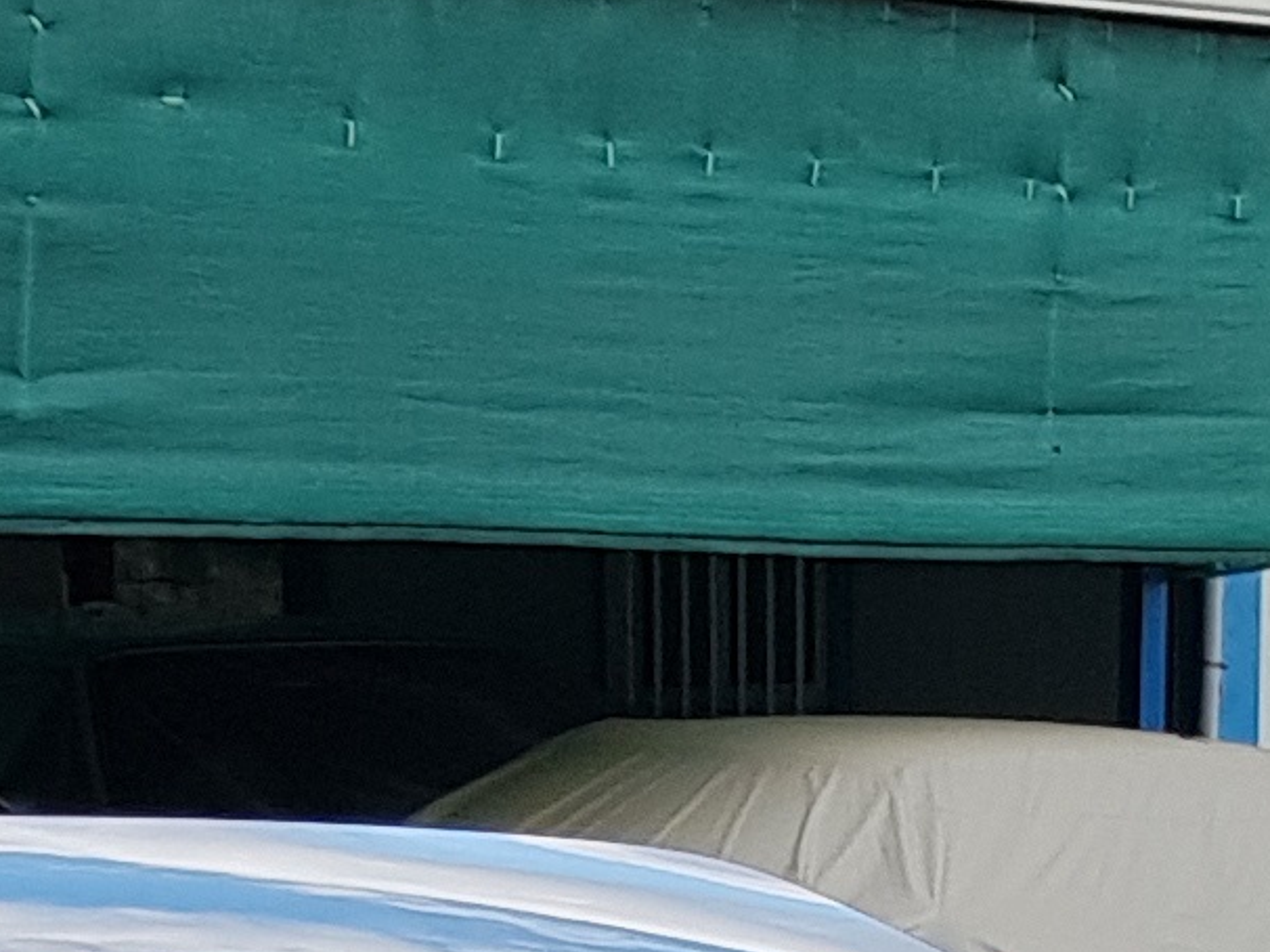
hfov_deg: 11.4
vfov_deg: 7.5
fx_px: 6345
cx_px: 859
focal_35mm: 173
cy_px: 2875
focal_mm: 4.3
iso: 40
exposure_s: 1/544
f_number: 1.7
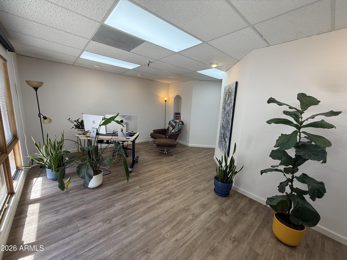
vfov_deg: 85.7
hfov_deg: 102.1
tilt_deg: -7.0
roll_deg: -2.4
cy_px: 130
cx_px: 174
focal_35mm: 14
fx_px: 140
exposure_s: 1/120
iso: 100
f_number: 2.2
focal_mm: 2.22
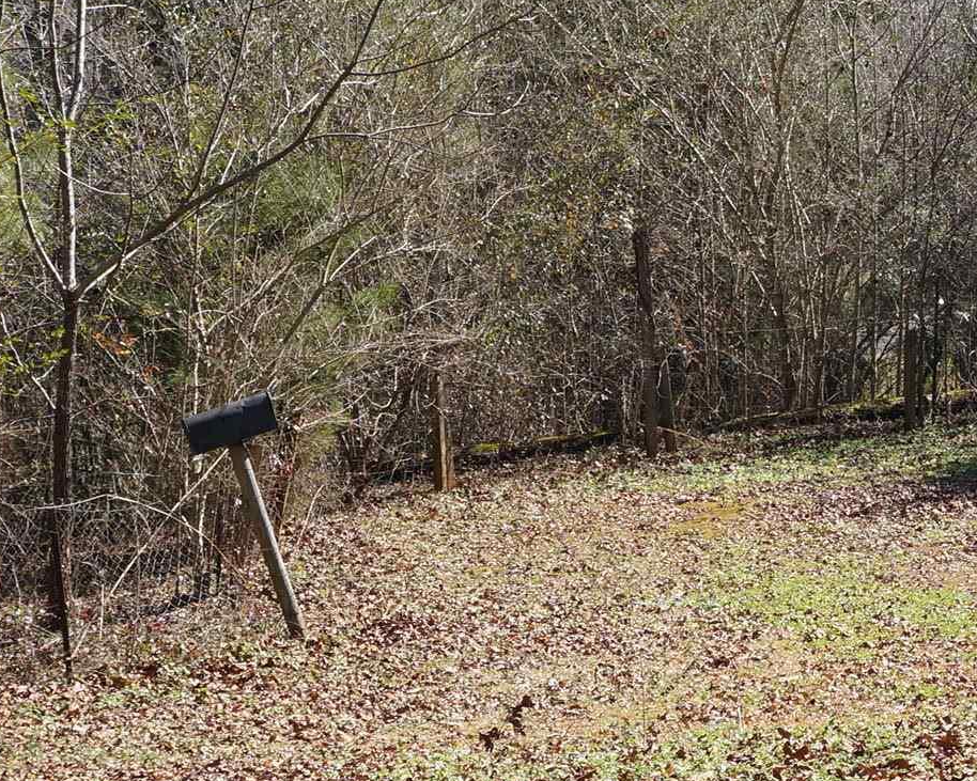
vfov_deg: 13.6
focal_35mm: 113
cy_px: 431
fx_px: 3267
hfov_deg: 16.4
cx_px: 1105
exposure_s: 1/125
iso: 100
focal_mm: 30
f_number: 8
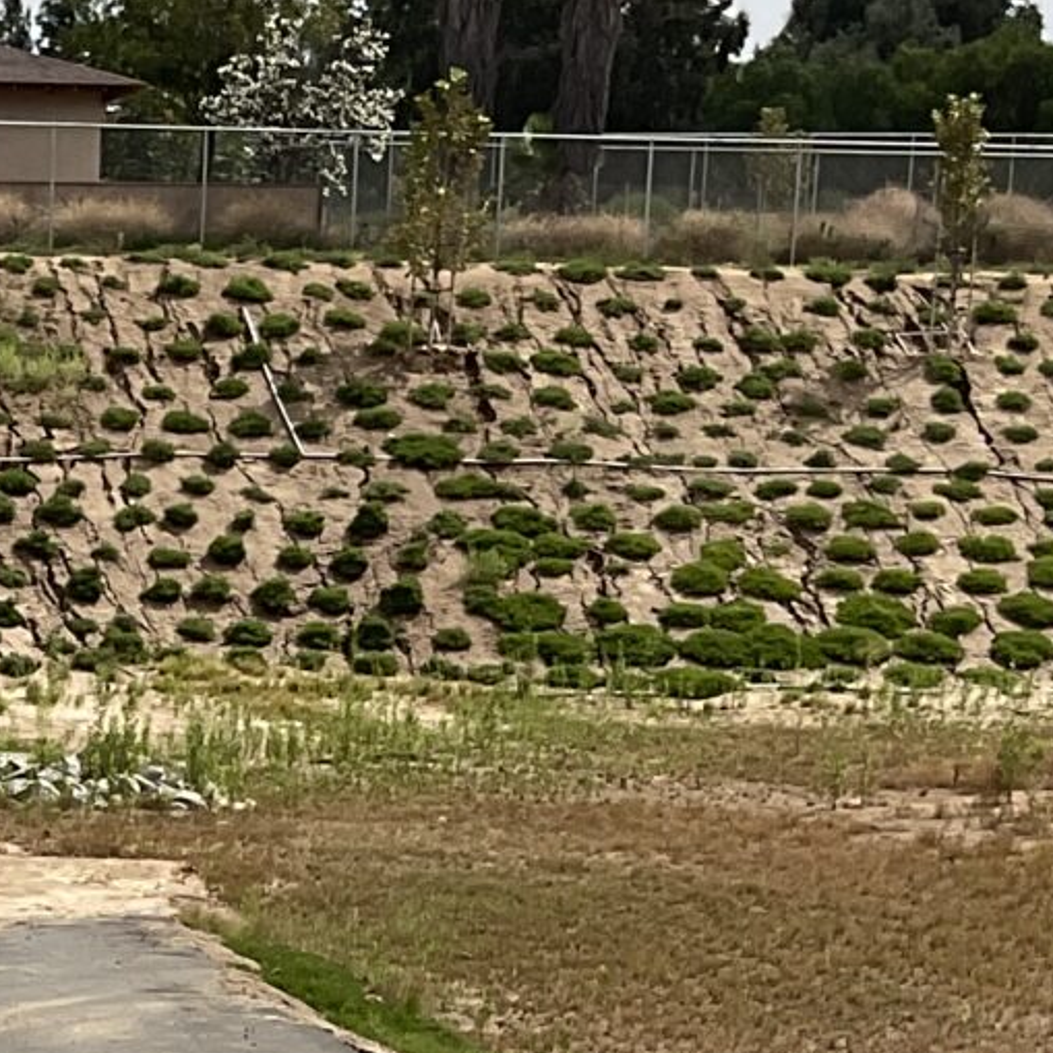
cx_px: -223
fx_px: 4440
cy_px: 1614
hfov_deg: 13.2
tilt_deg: -15.0
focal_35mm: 129
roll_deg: +0.9
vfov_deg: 12.8
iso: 16
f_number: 1.8
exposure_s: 1/2801
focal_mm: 3
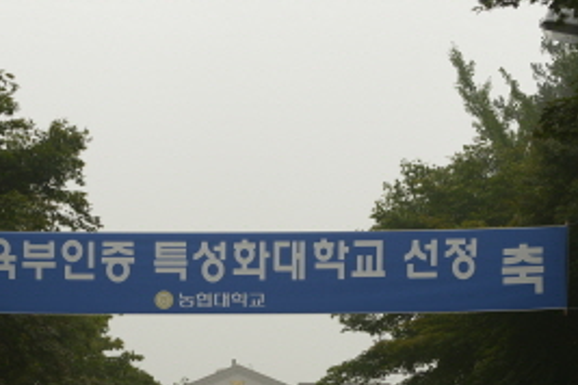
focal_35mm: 126
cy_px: 332
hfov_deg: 16.3
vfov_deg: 10.8
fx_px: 2023
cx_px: 247
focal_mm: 58
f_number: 7.1
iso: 200
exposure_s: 1/125
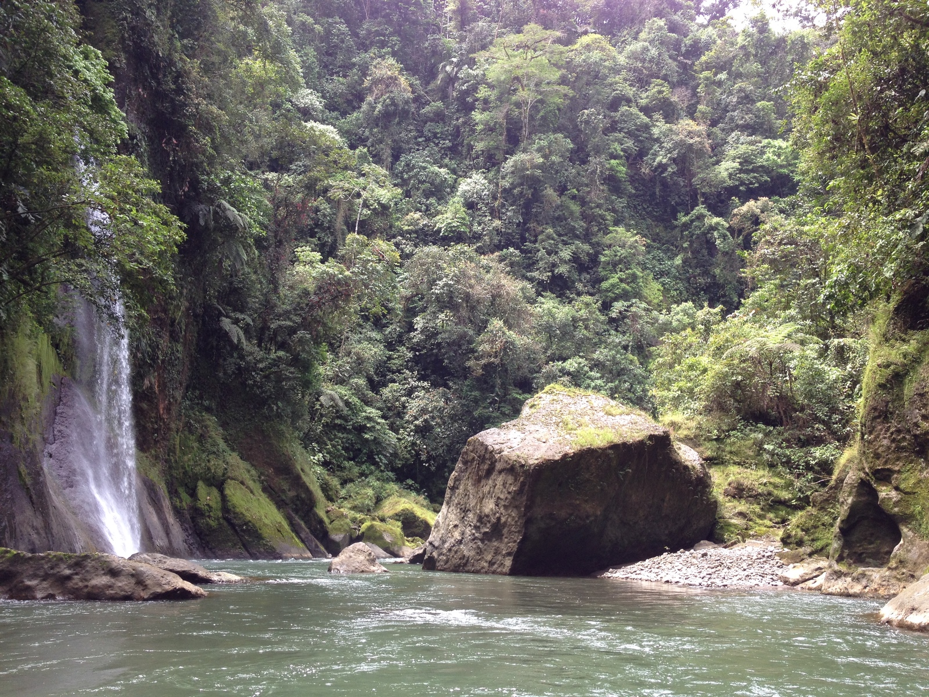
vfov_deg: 40.7
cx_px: 464
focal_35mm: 35
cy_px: 348
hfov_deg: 52.6
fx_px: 939
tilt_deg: +9.4
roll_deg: -0.2
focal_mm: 4.28
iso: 50
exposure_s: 1/176
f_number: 2.4
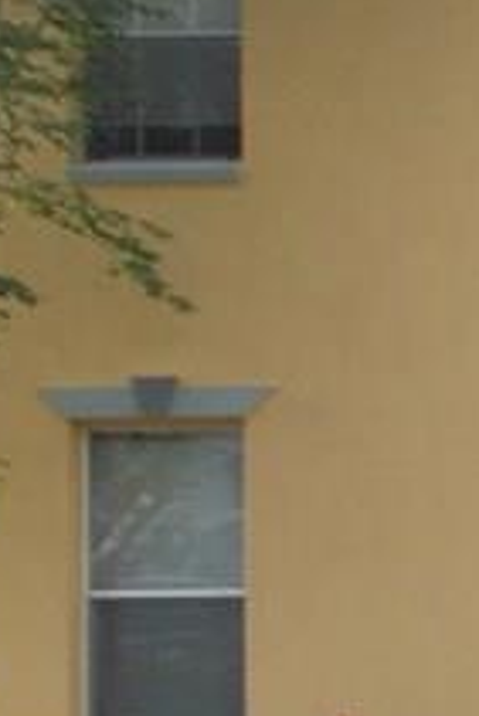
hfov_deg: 9.0
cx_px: 1315
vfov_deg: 15.5
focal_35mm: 131
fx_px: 2610
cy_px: 590
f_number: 3.2
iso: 80
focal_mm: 4.6
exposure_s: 1/250
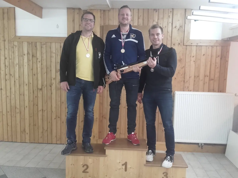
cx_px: 119
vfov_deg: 45.4
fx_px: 213
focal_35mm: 31
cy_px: 89
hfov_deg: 58.4
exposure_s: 1/9
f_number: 2.2
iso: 170
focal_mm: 3.31
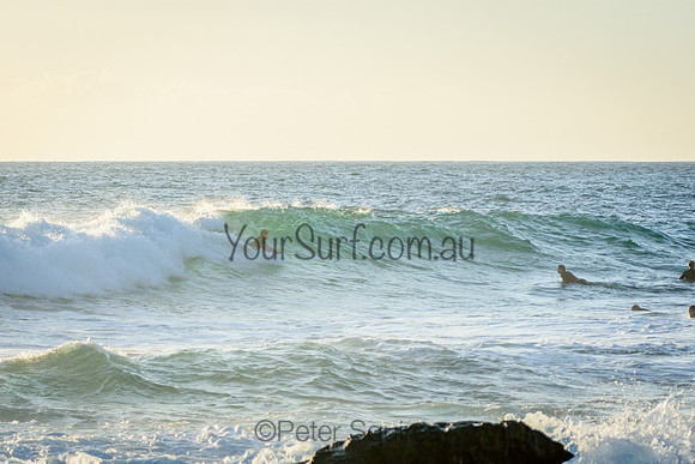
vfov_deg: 5.8
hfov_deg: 8.7
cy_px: 232
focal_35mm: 237
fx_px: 4568
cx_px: 348
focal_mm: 155
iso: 400
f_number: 5.6
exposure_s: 1/2000
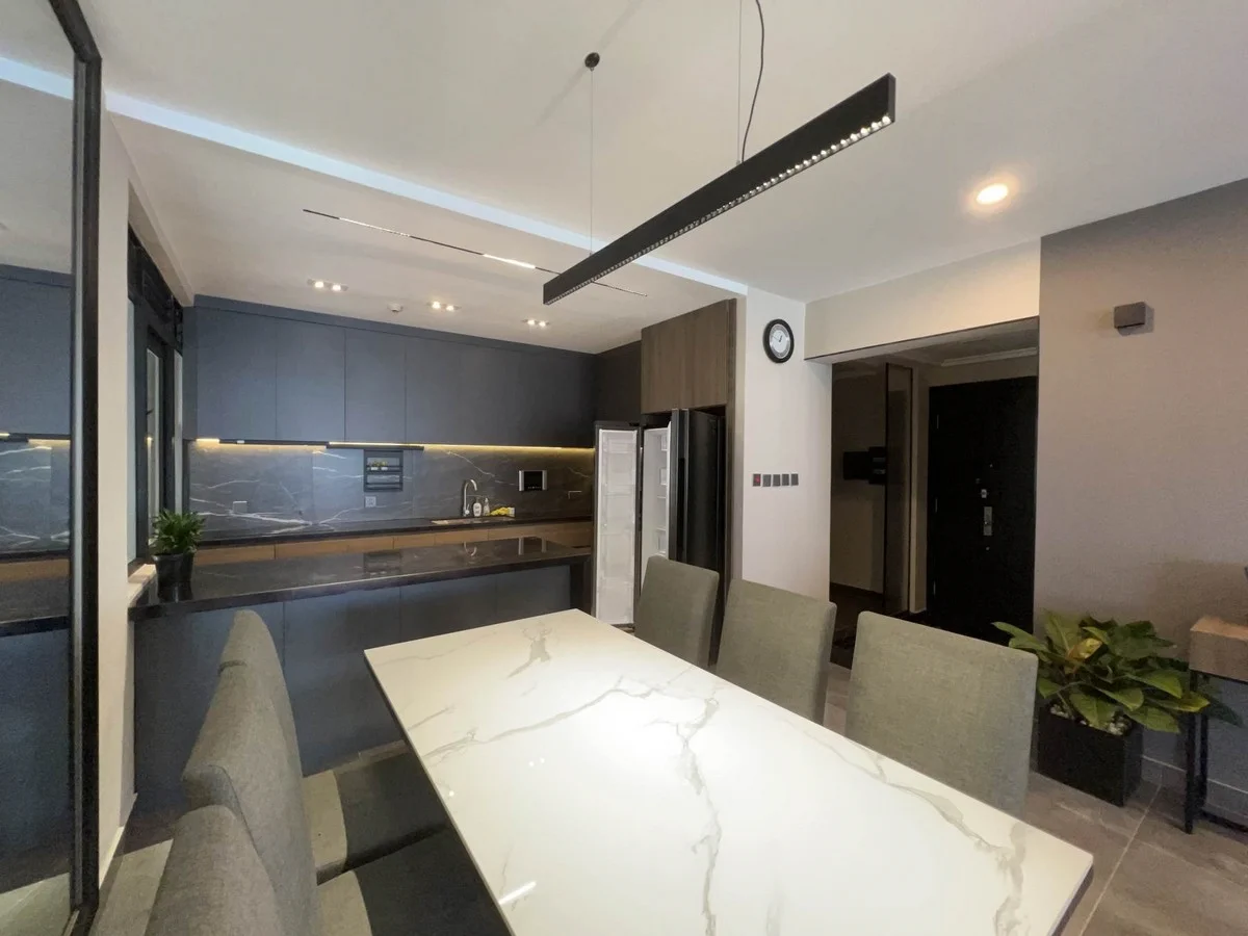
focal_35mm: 13
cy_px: 468
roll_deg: +0.1
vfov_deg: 89.9
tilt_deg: -0.7
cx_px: 624
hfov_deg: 106.2
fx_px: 469
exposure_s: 1/62
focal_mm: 1.57
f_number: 1.8
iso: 250
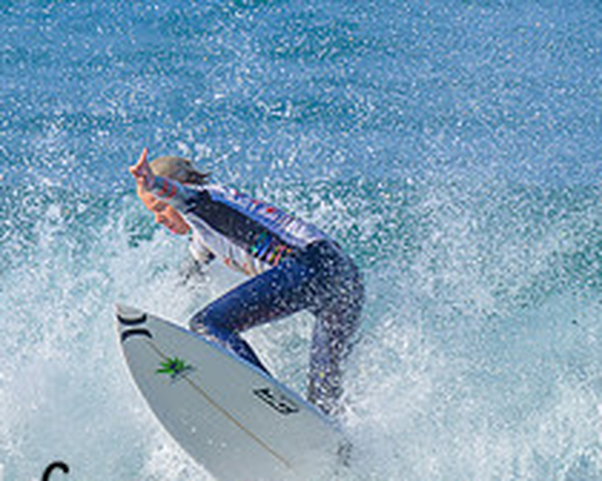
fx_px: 50832
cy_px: 309
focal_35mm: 2853
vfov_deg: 0.5
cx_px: 307
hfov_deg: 0.7
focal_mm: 800
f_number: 6.3
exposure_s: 1/2000
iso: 360
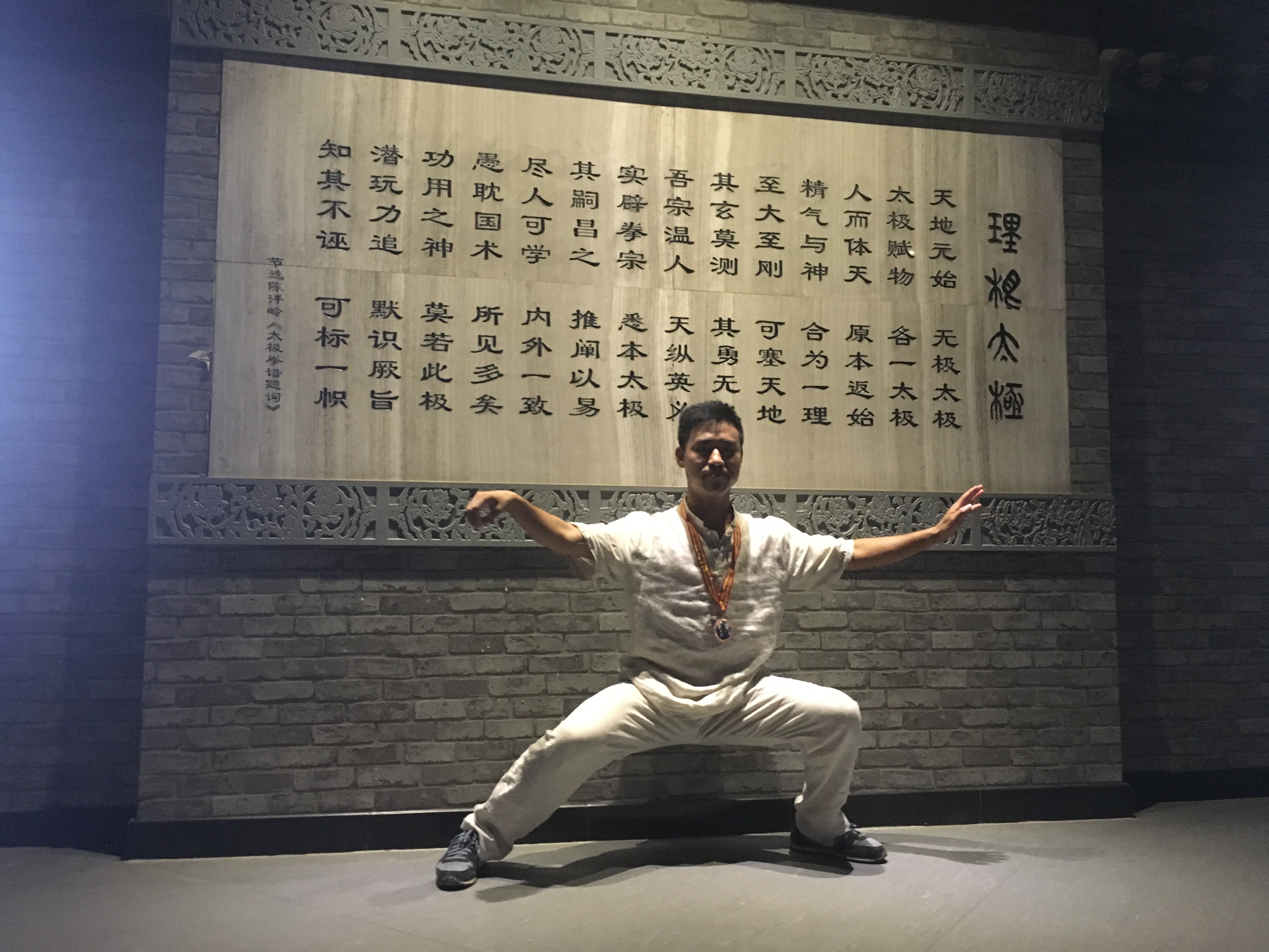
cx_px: 634
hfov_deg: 61.7
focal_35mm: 29
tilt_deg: +5.3
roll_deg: -0.3
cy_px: 476
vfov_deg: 48.2
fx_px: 1063
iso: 500
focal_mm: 4.15
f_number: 2.2
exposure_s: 1/17
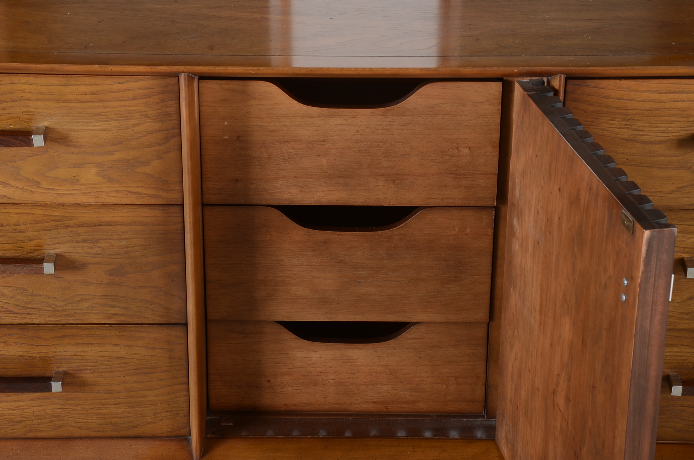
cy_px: 254
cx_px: 341
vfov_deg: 15.5
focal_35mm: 88
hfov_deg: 23.2
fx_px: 1693
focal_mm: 52
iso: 125
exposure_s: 1/160
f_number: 11
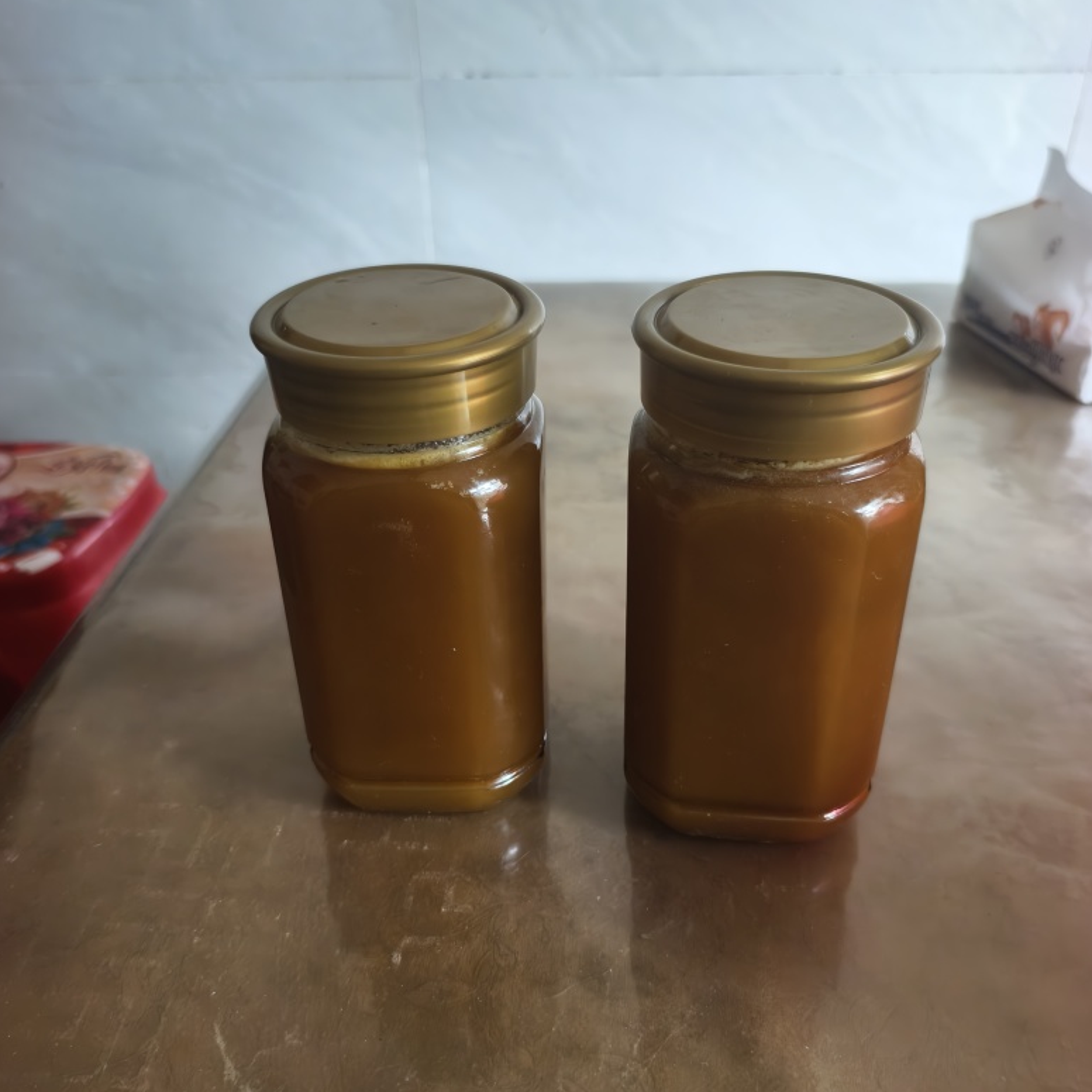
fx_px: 999
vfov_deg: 57.3
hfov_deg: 57.3
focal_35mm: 28
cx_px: 533
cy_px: 564
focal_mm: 5.6
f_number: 1.57
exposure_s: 1/50
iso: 794
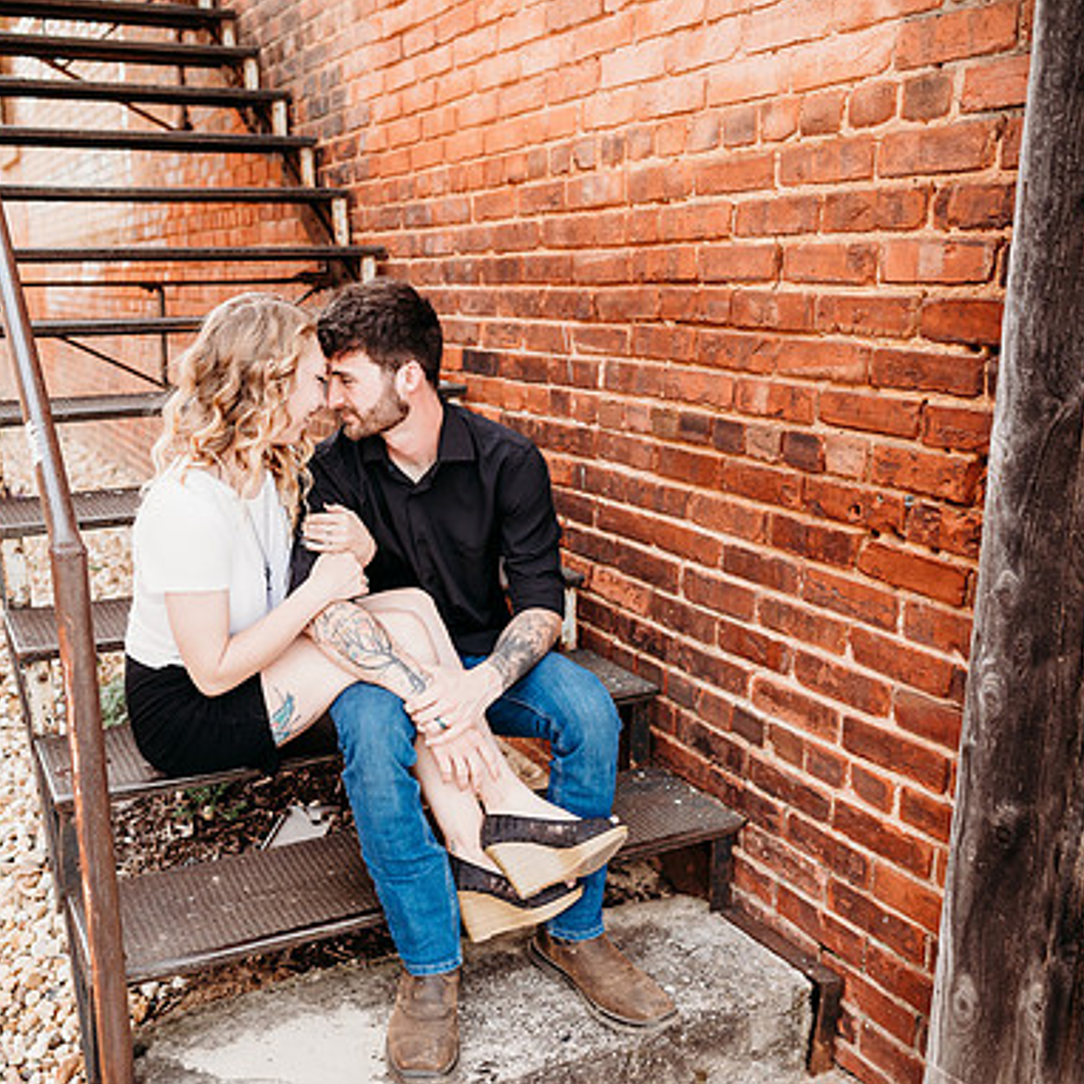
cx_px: 397
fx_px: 1098
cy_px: 543
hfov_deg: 51.9
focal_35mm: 31
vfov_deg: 52.5
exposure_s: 1/500
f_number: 2.8
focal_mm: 24
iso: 100
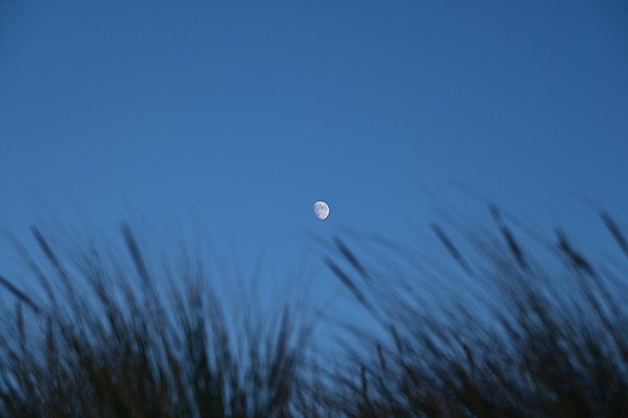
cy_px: 209
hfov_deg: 17.1
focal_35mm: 120
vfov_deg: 11.4
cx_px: 314
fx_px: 2092
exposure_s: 1/160
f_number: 7.1
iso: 100
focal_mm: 120
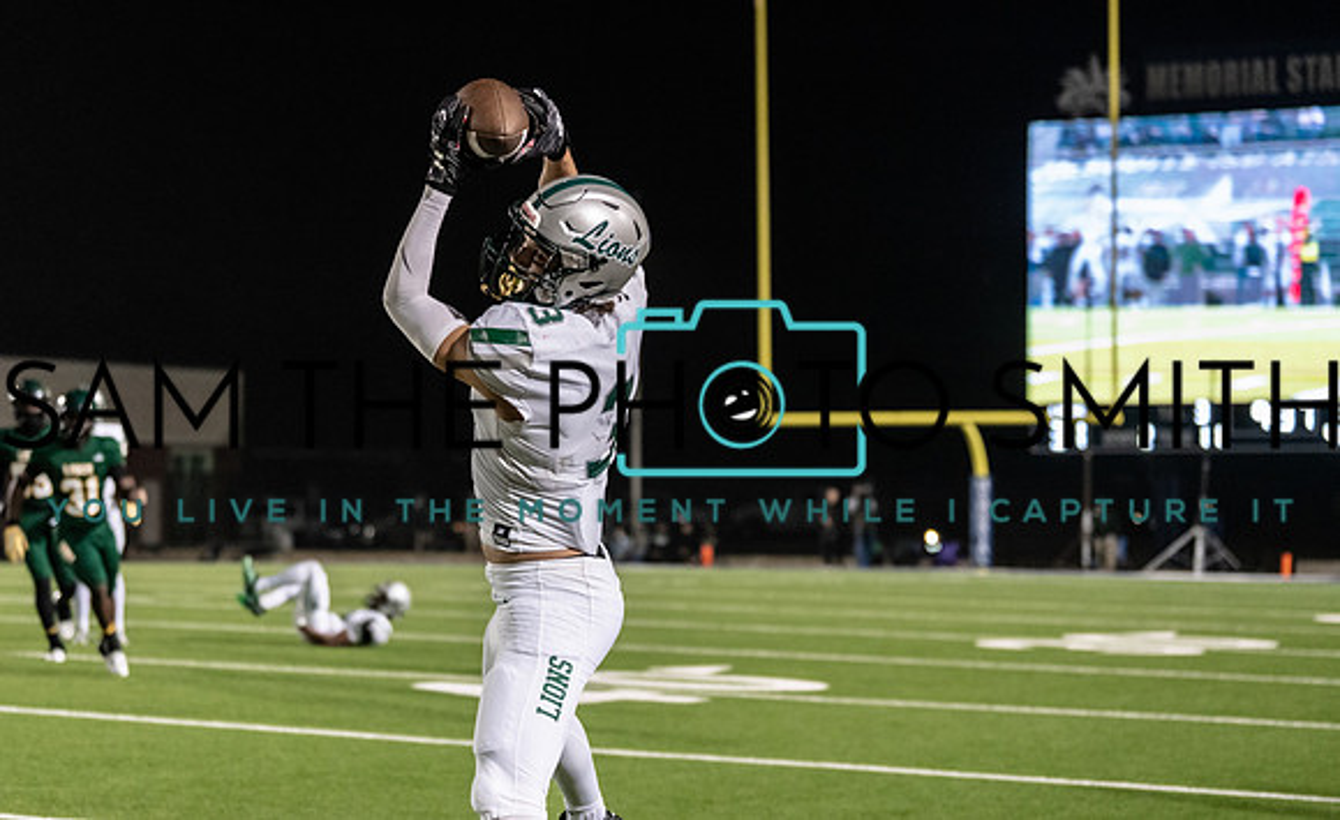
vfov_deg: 13.0
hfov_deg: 21.0
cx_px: 529
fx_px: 3604
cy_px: 441
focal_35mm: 99
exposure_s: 1/1250
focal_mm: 80
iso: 3200
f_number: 2.8
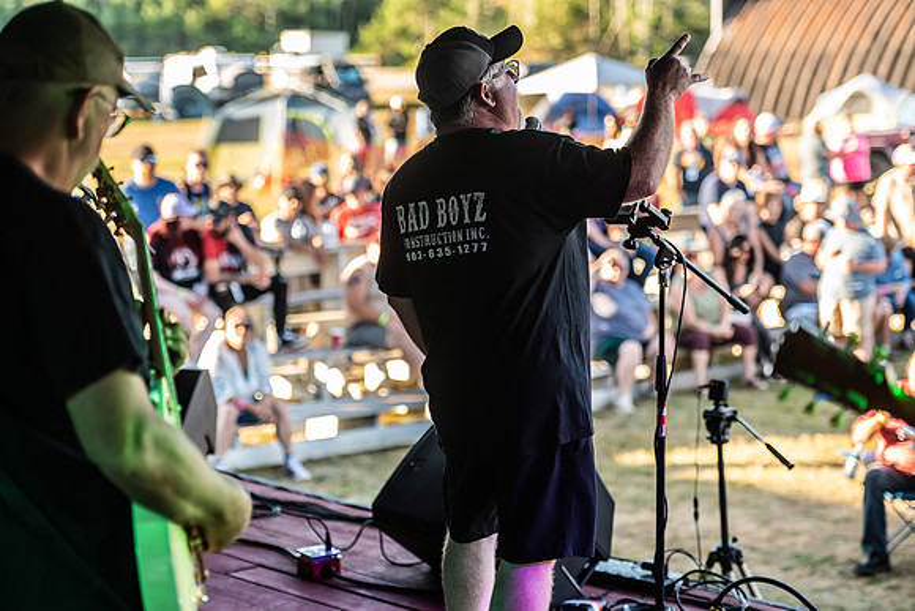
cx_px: 458
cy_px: 306
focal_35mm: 82
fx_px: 2085
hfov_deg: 24.8
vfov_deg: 16.7
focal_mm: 82
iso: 500
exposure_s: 1/640
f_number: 2.8
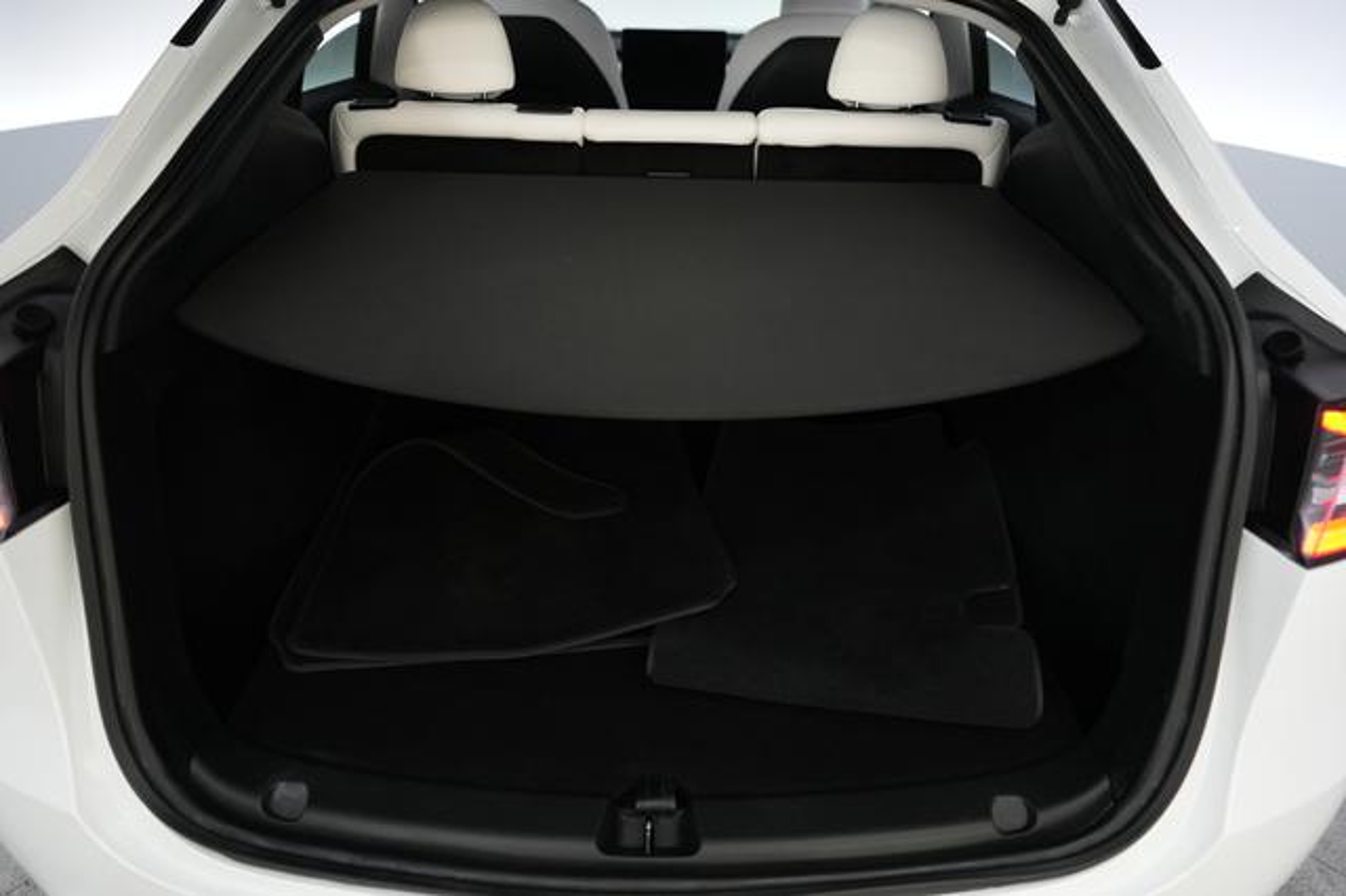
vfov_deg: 49.5
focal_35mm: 26
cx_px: 673
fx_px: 972
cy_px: 448
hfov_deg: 69.4
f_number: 2.8
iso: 2000
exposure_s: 1/160
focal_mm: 26
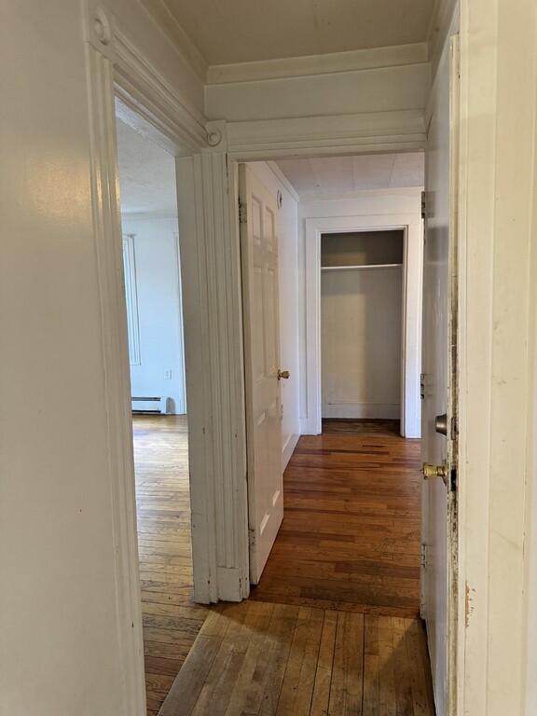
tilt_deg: -5.1
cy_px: 358
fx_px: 496
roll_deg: +1.9
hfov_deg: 56.8
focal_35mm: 24
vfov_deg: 71.6
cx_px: 268
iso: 320
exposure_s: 1/60
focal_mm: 6.76
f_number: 1.78
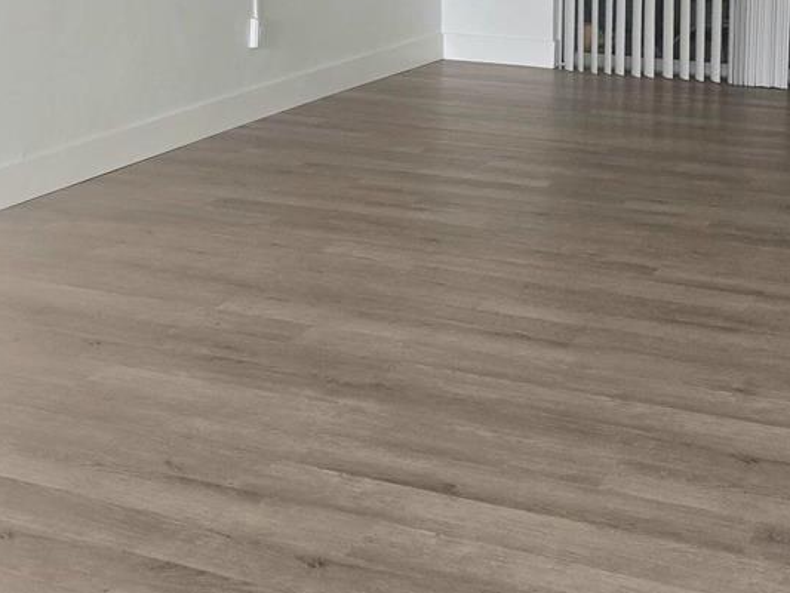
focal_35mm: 69
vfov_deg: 20.5
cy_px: -25
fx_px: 1575
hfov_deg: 28.1
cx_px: 341
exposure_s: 1/120
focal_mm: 6.3
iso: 500
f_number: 1.7
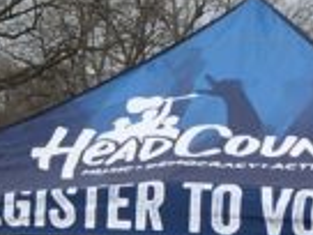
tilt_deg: -4.4
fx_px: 1980
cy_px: 272
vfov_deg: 6.7
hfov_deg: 8.4
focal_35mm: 219
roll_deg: +0.2
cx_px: -414
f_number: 2.2
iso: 25
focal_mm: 4.15
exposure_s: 1/1261
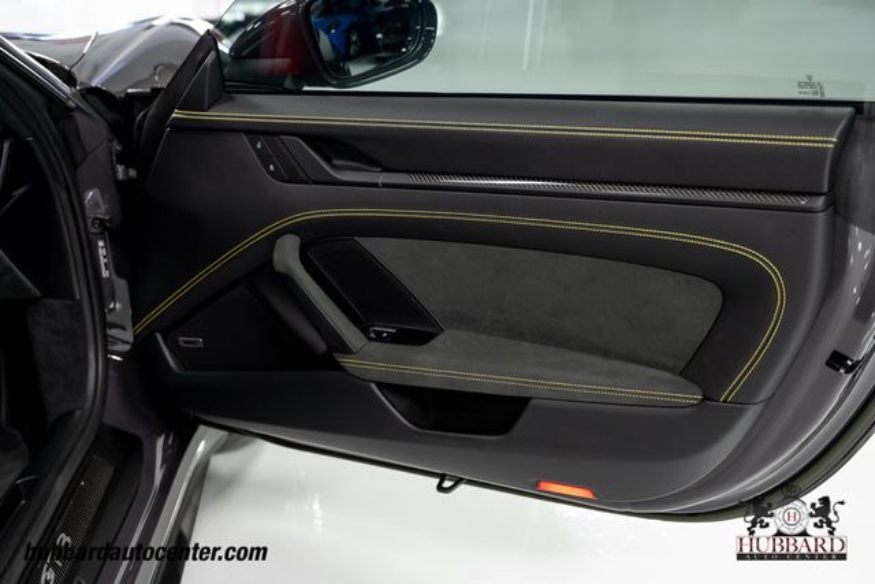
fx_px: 1167
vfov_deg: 28.1
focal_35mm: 48
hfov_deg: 41.1
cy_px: 292
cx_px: 438
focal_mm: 48
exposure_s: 1/60
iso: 3200
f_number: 4
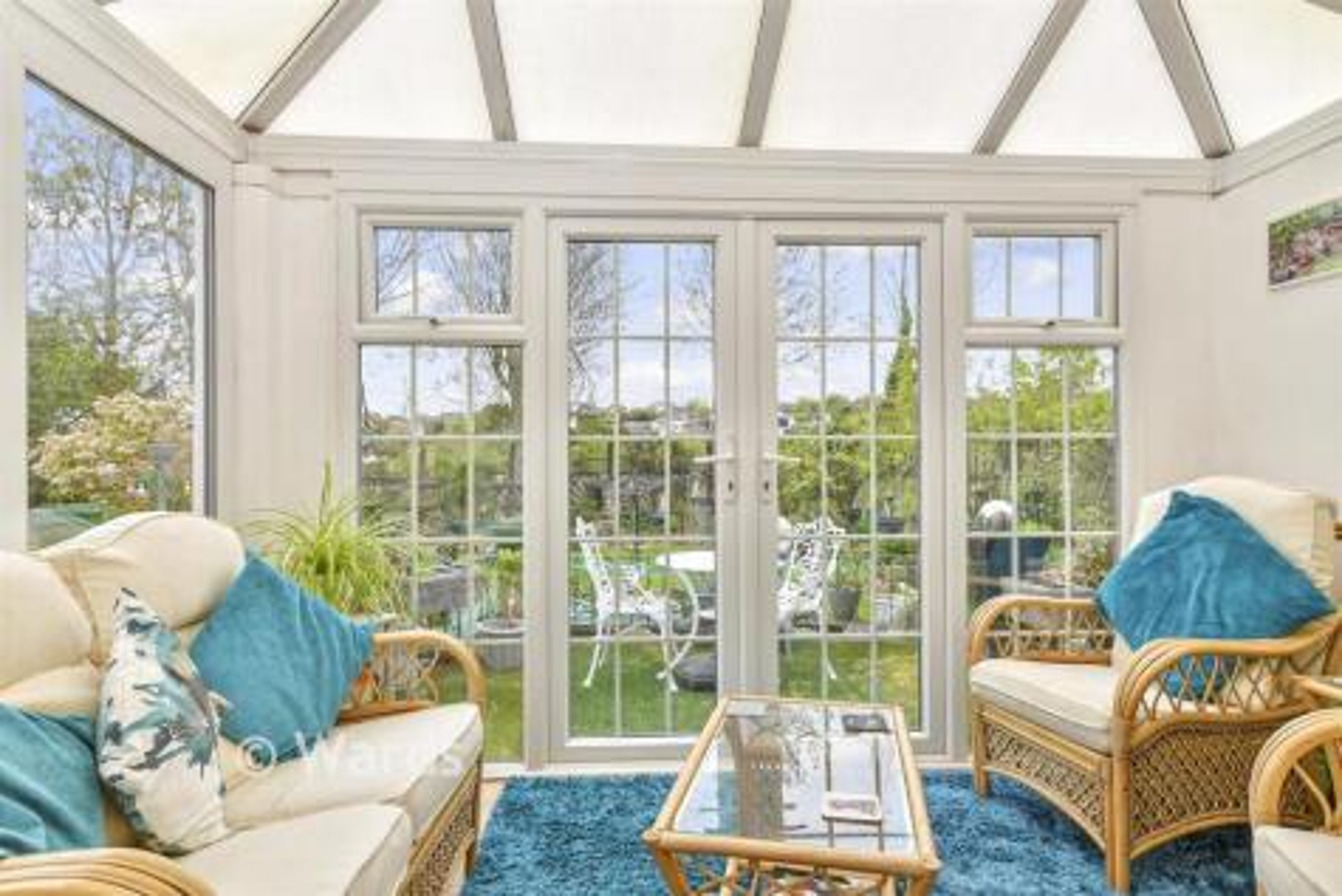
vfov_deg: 77.4
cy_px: 448
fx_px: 559
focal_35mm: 15
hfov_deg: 100.4
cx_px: 671
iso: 200
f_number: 8
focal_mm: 10
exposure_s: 1/80
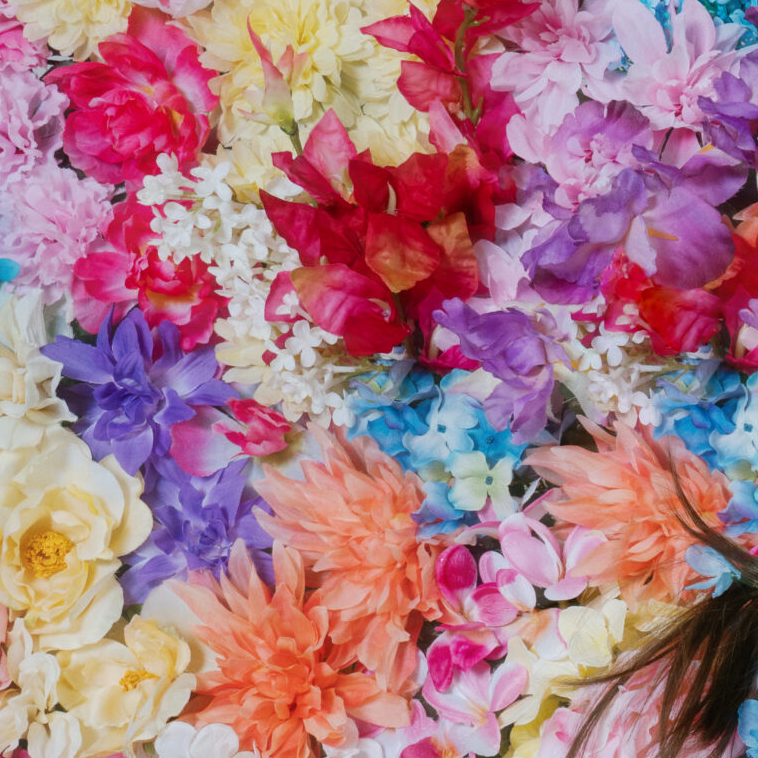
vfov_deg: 15.4
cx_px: 1238
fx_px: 2775
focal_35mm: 112
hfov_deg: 14.2
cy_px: 699
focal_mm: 39
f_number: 8
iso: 400
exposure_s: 1/200
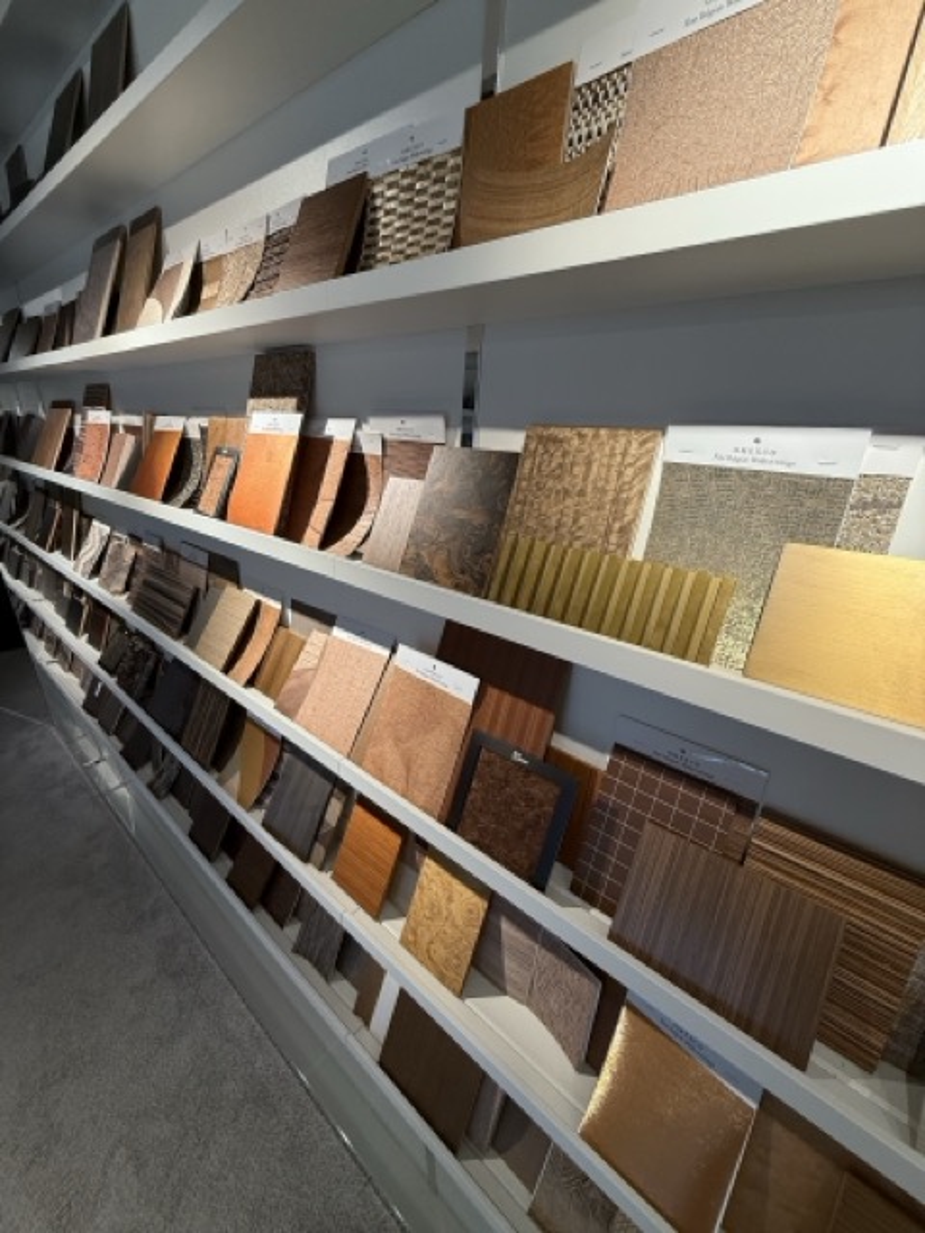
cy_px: 616
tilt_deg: -21.2
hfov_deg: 85.7
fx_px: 499
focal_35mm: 14
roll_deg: -0.1
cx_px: 462
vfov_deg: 102.1
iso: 125
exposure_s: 1/99
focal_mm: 2.22
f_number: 2.2
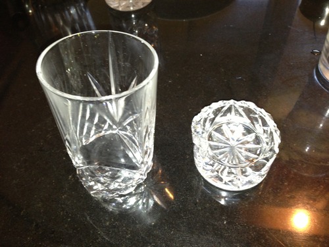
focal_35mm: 33
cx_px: 164
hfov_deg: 55.4
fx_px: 314
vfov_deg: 42.9
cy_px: 124
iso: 160
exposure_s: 1/20
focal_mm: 4.13
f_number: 2.4
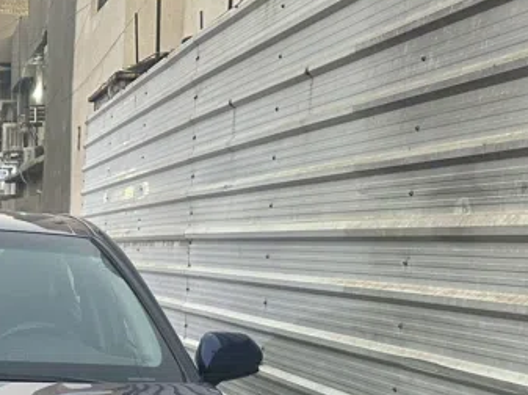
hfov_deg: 25.1
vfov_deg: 18.8
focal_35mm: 73
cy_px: 503
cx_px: -33
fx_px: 1112
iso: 400
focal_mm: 6.86
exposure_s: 1/60
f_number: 1.78
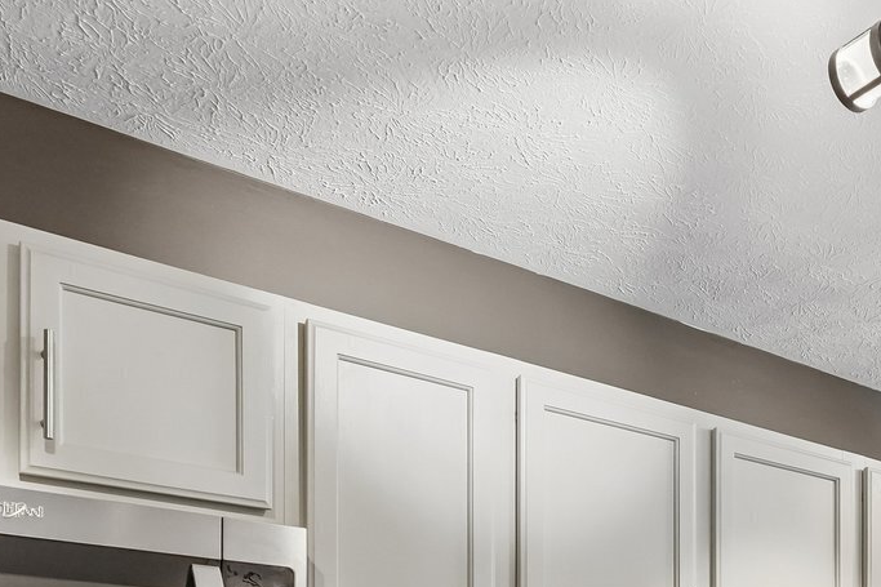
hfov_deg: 37.4
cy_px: 773
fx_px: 1174
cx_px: 851
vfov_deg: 24.3
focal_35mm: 48
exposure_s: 1/30
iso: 800
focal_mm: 16
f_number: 8
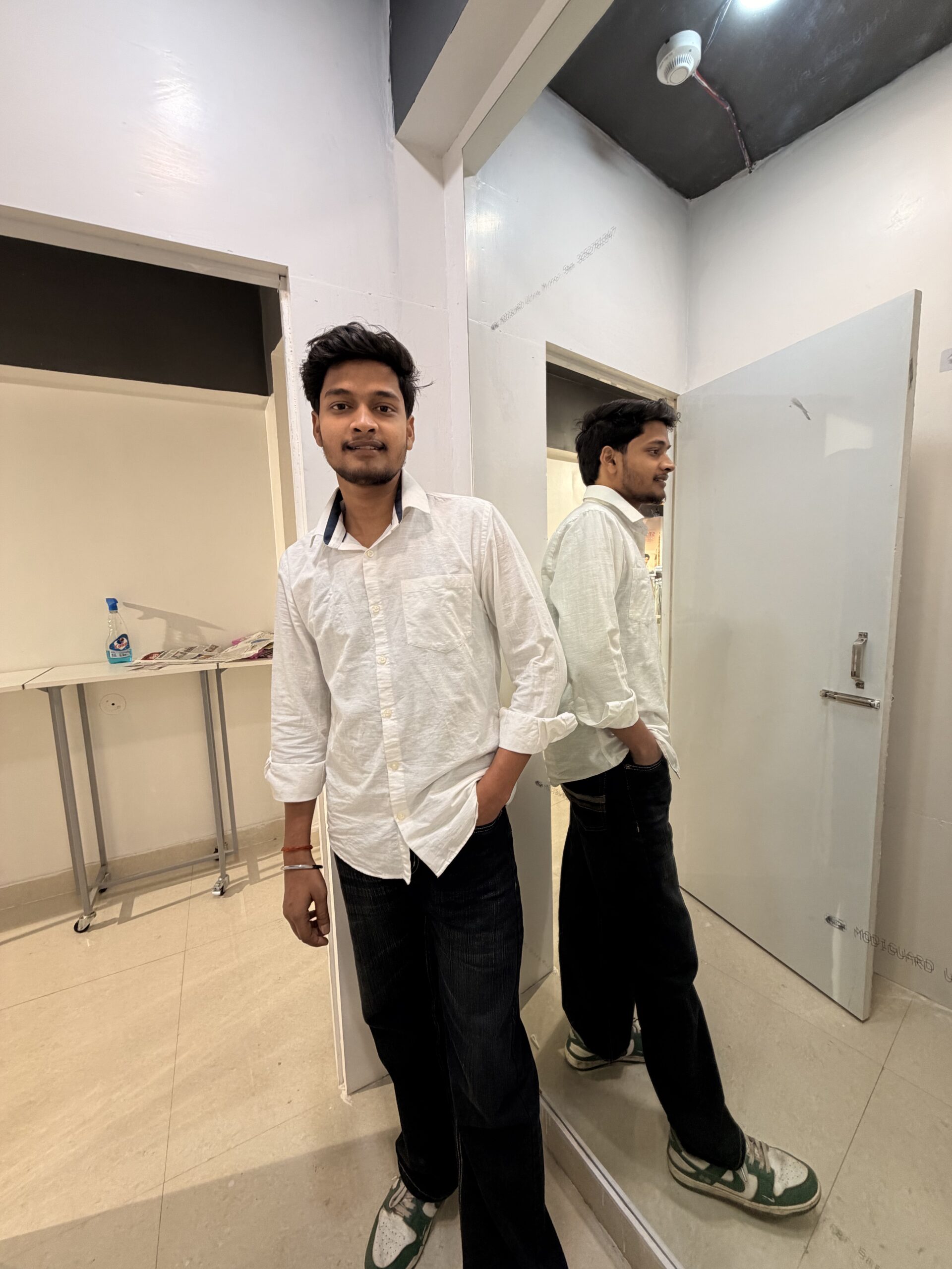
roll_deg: +1.9
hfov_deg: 85.7
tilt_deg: -7.3
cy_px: 634
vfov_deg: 102.1
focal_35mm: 14
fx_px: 513
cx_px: 476
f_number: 2.2
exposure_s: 1/100
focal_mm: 2.22
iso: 200
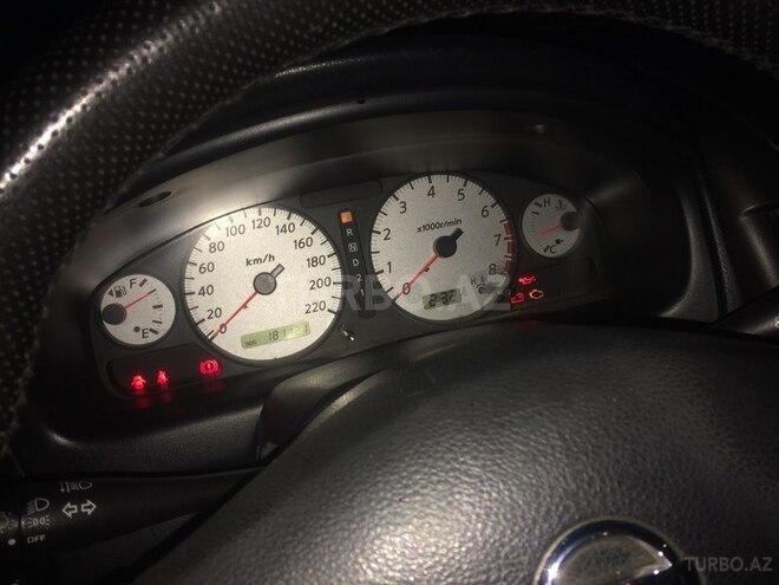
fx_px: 653
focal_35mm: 29
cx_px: 390
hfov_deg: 61.7
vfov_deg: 48.2
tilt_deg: -29.1
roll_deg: +2.4
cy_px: 292
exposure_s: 1/33
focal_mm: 4.15
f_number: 2.2
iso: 40
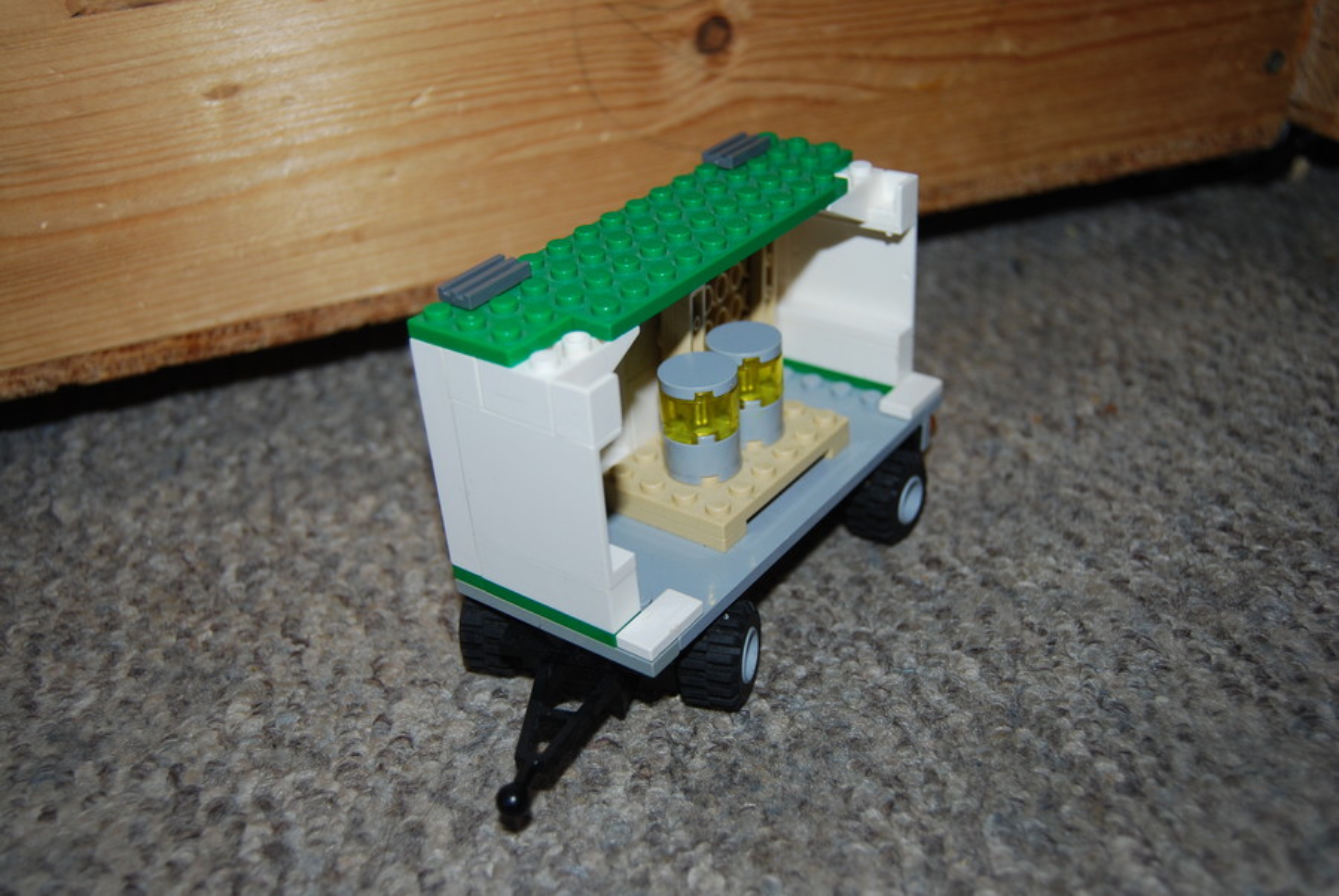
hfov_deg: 55.1
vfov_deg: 38.4
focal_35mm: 34
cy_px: 448
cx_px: 670
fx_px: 1284
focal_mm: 23
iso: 200
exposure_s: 1/60
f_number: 3.8
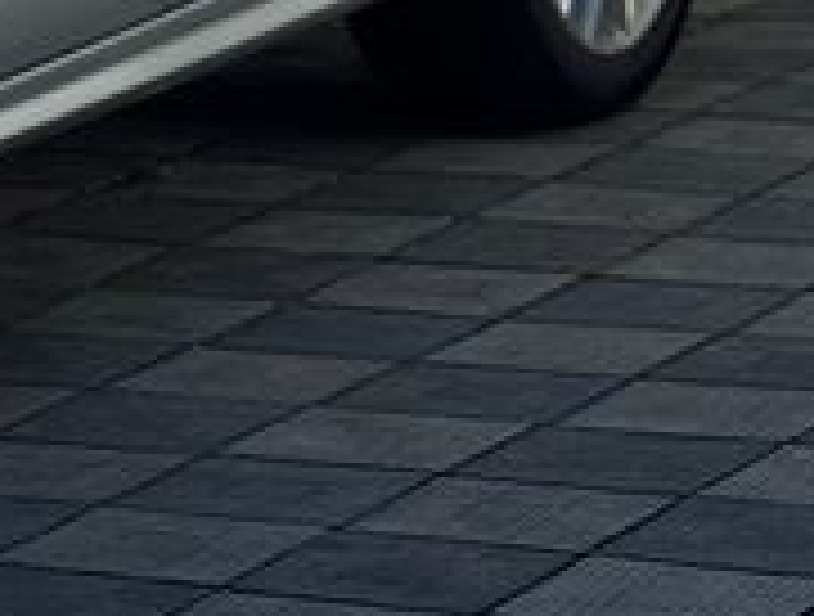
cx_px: -1122
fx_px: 5946
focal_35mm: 252
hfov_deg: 7.3
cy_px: -328
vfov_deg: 5.9
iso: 64
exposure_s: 1/3817
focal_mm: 6.76
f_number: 1.78
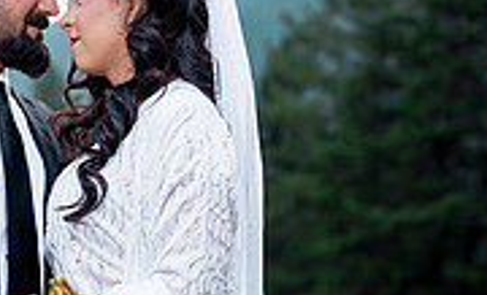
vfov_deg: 13.3
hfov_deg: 20.7
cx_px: -126
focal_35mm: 93
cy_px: 371
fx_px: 1224
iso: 100
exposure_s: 1/1000
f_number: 2.8
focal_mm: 24
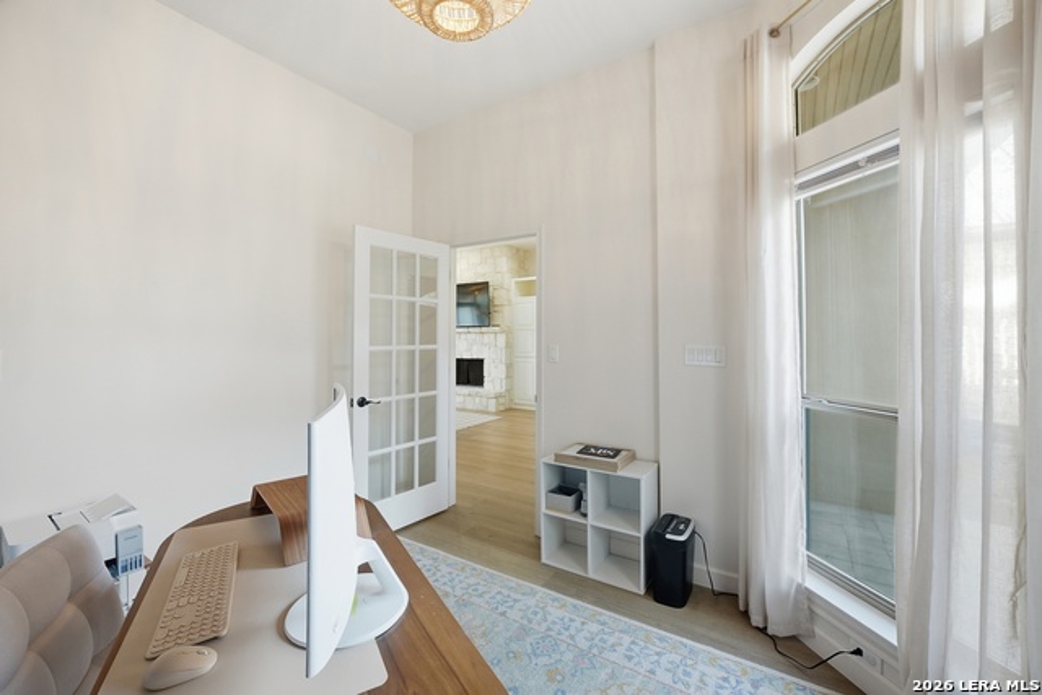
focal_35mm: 13
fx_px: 376
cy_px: 348
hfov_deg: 108.3
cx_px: 521
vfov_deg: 85.5
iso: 200
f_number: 6.3
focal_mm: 9
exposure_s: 1/50
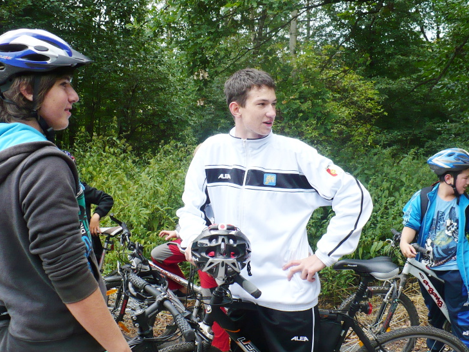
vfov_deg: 28.0
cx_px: 223
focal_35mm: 52
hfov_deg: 36.8
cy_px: 199
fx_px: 704
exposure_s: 1/320
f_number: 2.8
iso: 100
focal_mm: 6.1
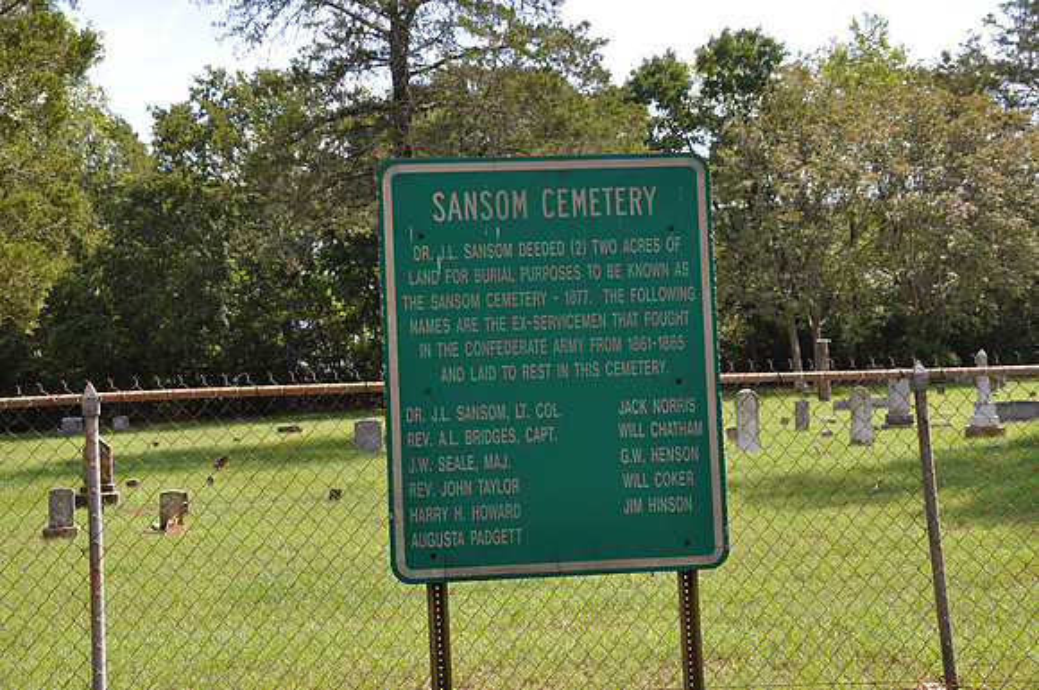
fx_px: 1383
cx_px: 520
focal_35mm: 48
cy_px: 345
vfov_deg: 28.0
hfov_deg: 41.2
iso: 200
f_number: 9
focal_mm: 32
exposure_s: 1/80
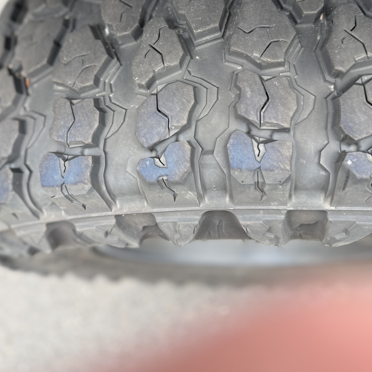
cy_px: 111
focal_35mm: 34
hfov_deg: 48.3
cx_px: 163
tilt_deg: -59.0
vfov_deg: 47.3
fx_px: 413
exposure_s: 1/121
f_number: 1.78
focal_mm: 6.76
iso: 100
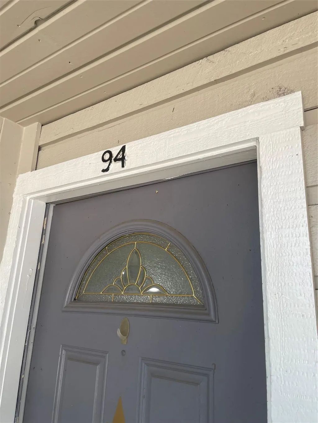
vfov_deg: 67.3
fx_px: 318
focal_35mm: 26
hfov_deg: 53.1
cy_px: 212
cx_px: 159
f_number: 1.6
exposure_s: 1/121
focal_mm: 4.2
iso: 32
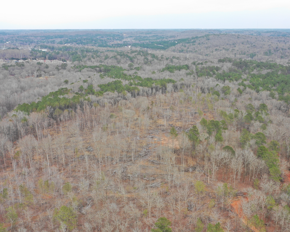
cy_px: 123
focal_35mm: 40
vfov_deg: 37.3
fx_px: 343
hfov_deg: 45.7
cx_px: 166
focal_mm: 10.26
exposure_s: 1/100
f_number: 5.6
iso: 100
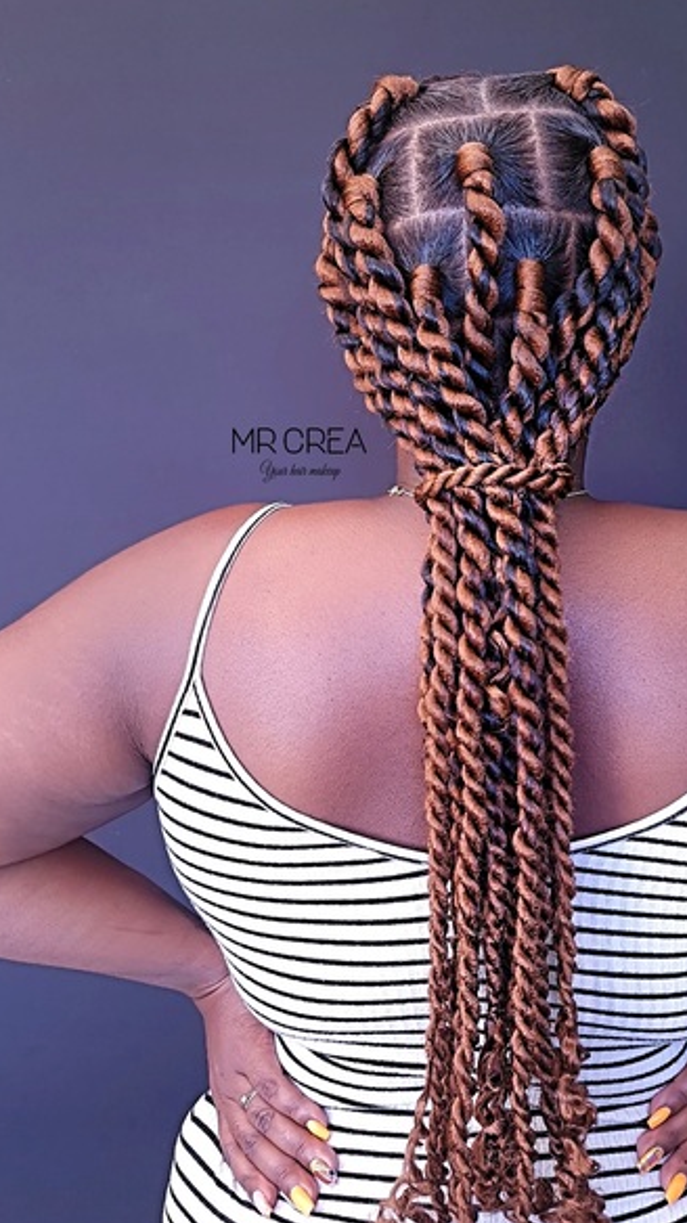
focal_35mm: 28
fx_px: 908
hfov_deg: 40.9
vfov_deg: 67.9
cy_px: 609
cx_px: 465
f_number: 1.8
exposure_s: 1/30
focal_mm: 7
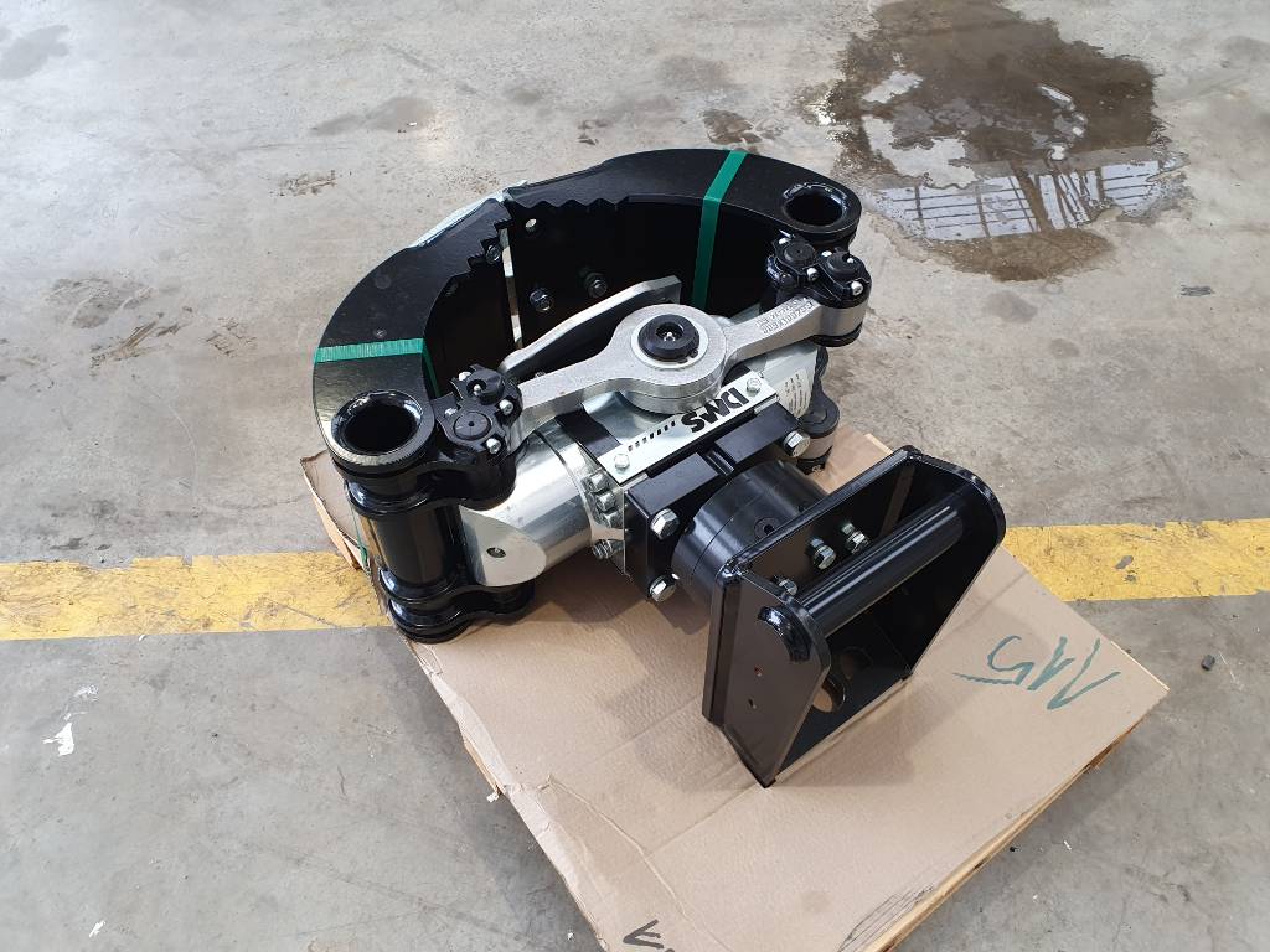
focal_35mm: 26
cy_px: 476
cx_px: 635
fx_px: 954
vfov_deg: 53.1
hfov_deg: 67.3
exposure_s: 1/100
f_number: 2.4
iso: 80
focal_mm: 4.32
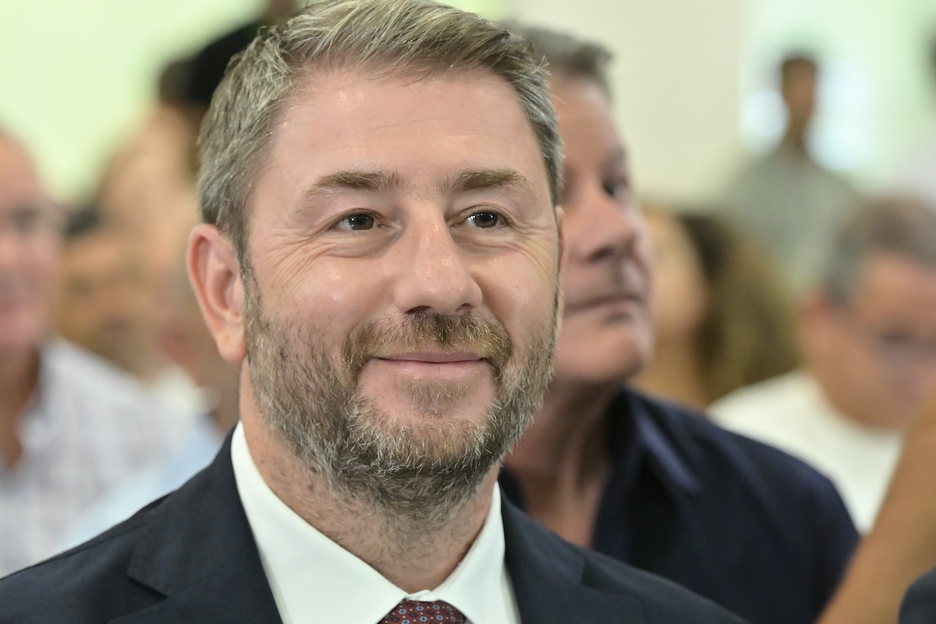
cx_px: 468
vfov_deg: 7.6
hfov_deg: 11.4
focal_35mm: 180
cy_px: 312
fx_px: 4680
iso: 3200
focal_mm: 120
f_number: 4.5
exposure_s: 1/200
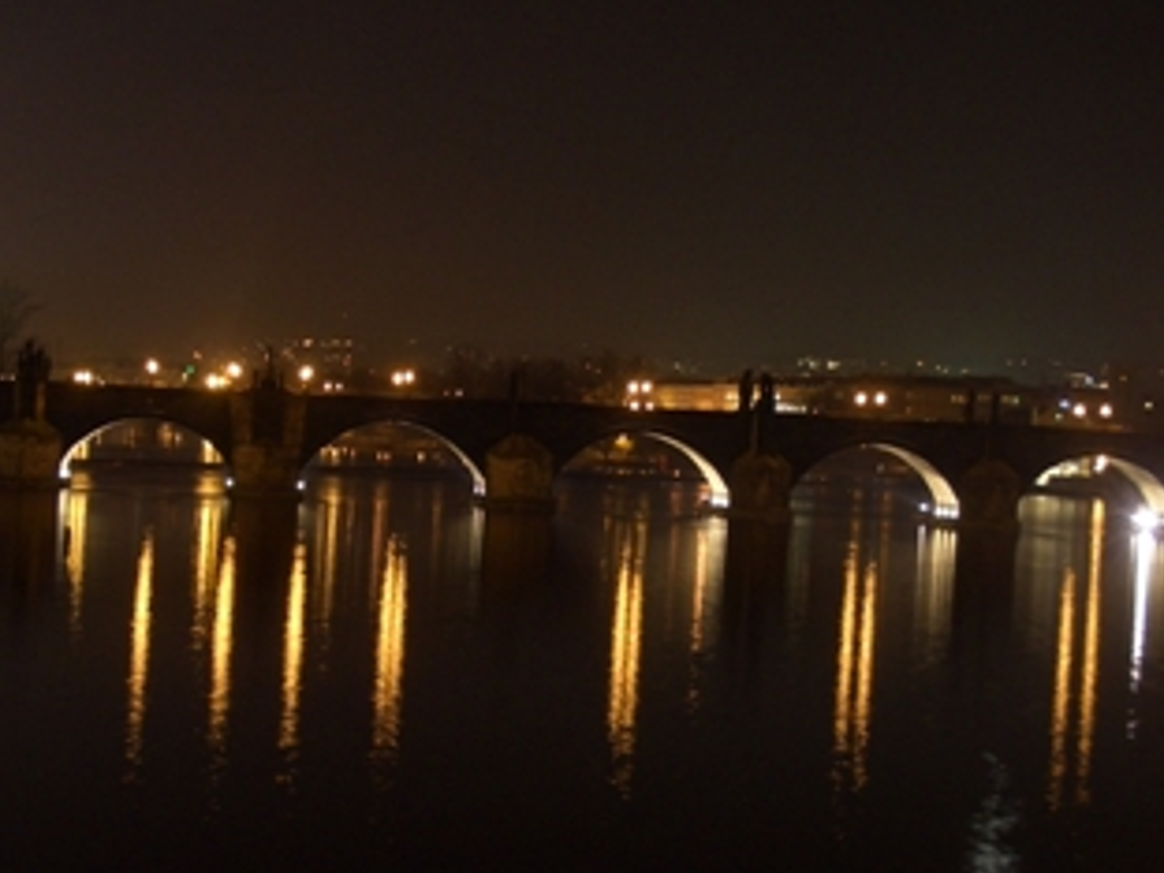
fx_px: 2623
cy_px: 554
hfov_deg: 25.0
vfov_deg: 18.9
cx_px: 504
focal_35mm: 78
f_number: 2.8
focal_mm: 6.8
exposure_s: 4
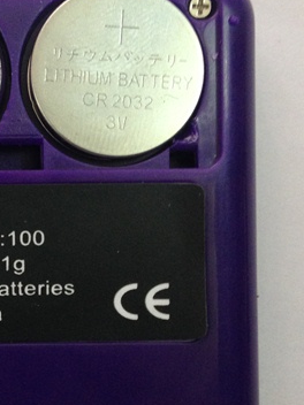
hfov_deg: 20.0
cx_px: 28
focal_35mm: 72
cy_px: 208
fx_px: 843
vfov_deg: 27.0
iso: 125
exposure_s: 1/20
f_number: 2.4
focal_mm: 4.12
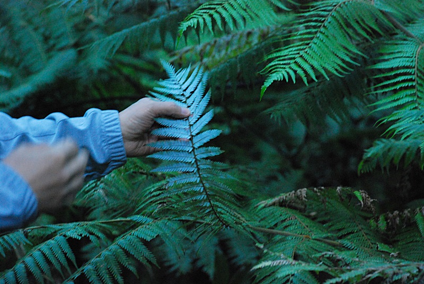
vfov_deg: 10.2
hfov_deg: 15.2
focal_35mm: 135
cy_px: 142
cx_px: 212
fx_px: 1592
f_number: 5.6
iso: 1600
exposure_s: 1/20
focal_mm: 90
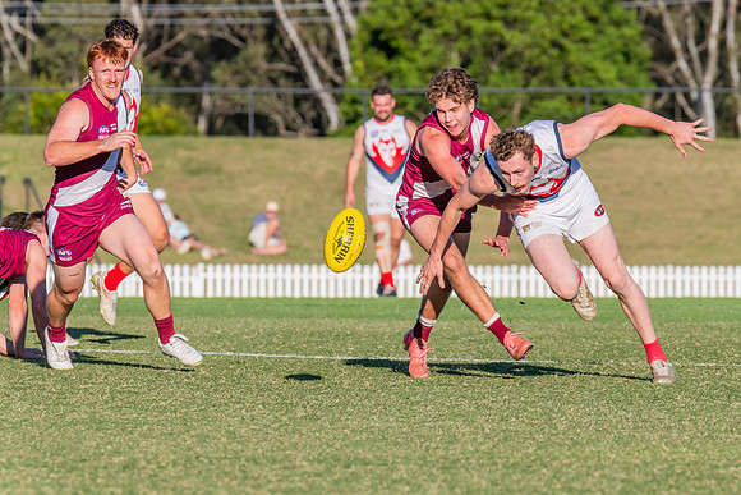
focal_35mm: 486
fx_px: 9998
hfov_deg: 4.2
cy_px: 274
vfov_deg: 2.8
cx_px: 420
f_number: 13
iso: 800
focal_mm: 420
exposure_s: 1/1250
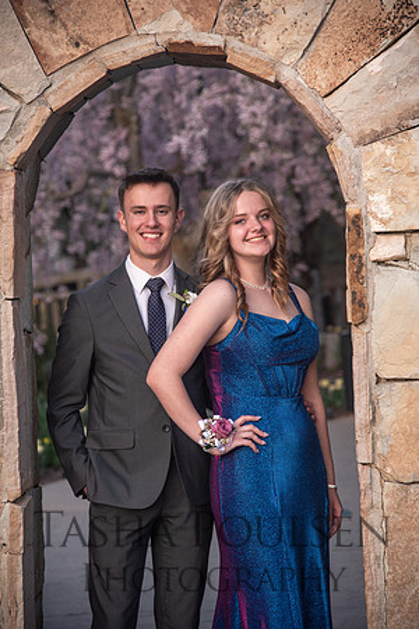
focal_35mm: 105
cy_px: 314
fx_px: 1833
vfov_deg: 19.5
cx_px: 210
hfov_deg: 13.0
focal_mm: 105
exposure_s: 1/125
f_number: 4.5
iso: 500
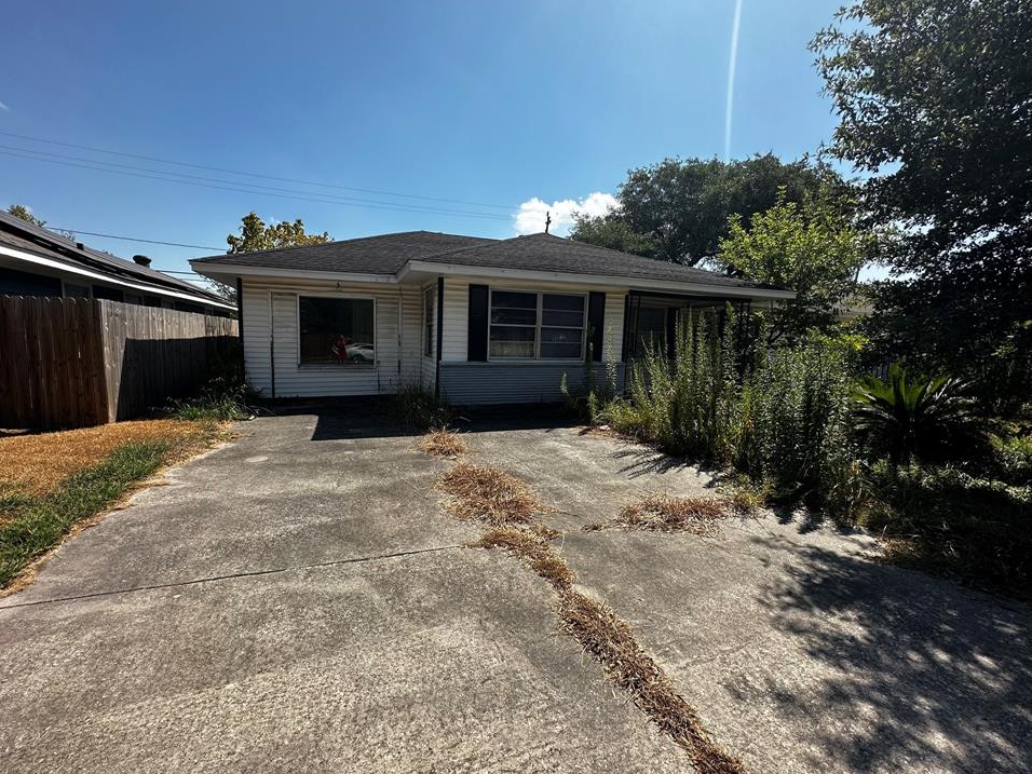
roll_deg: -1.4
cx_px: 500
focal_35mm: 15
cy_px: 385
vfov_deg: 81.7
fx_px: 447
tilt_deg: -4.7
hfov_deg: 98.1
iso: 50
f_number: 2.2
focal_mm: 2.22
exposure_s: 1/1575
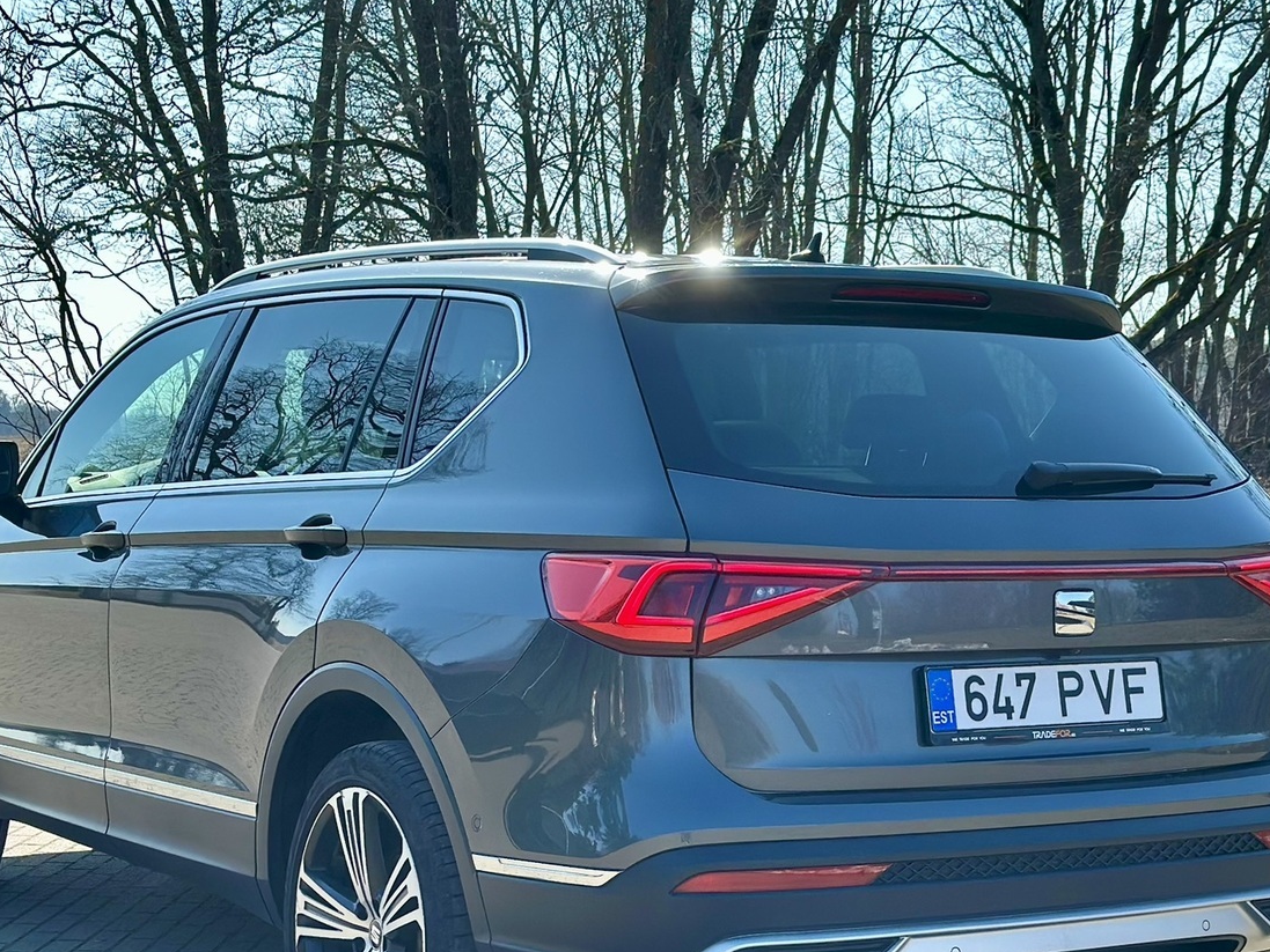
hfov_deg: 27.8
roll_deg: -0.8
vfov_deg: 20.9
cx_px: 681
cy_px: 632
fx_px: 2568
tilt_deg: -3.9
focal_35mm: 70
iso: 80
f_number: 1.78
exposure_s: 1/2358
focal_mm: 6.86
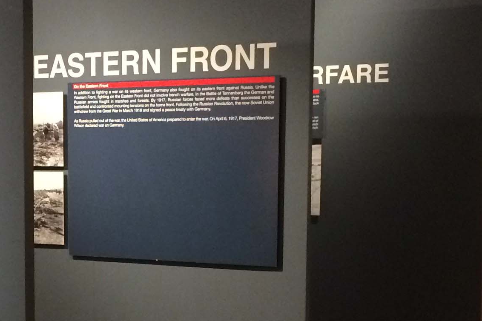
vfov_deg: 15.6
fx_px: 1164
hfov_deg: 22.6
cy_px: 266
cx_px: 19
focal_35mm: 87
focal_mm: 4.15
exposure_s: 1/30
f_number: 2.2
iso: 200
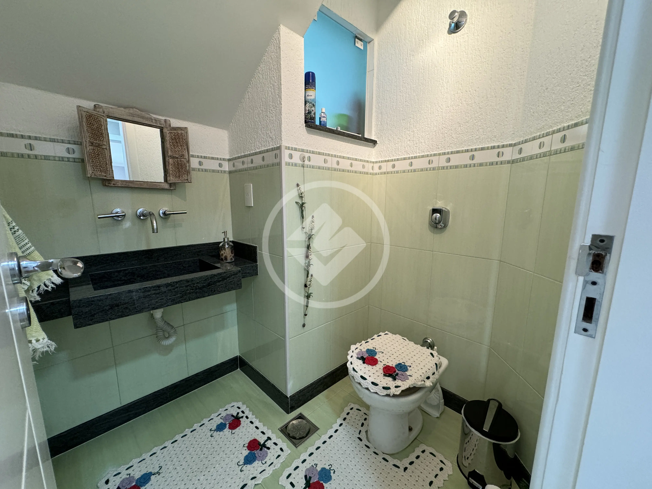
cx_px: 326
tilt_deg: -9.3
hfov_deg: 102.1
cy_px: 244
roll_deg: -0.3
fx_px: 264
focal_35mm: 14
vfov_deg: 85.7
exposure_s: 1/60
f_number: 2.2
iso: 250
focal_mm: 2.22
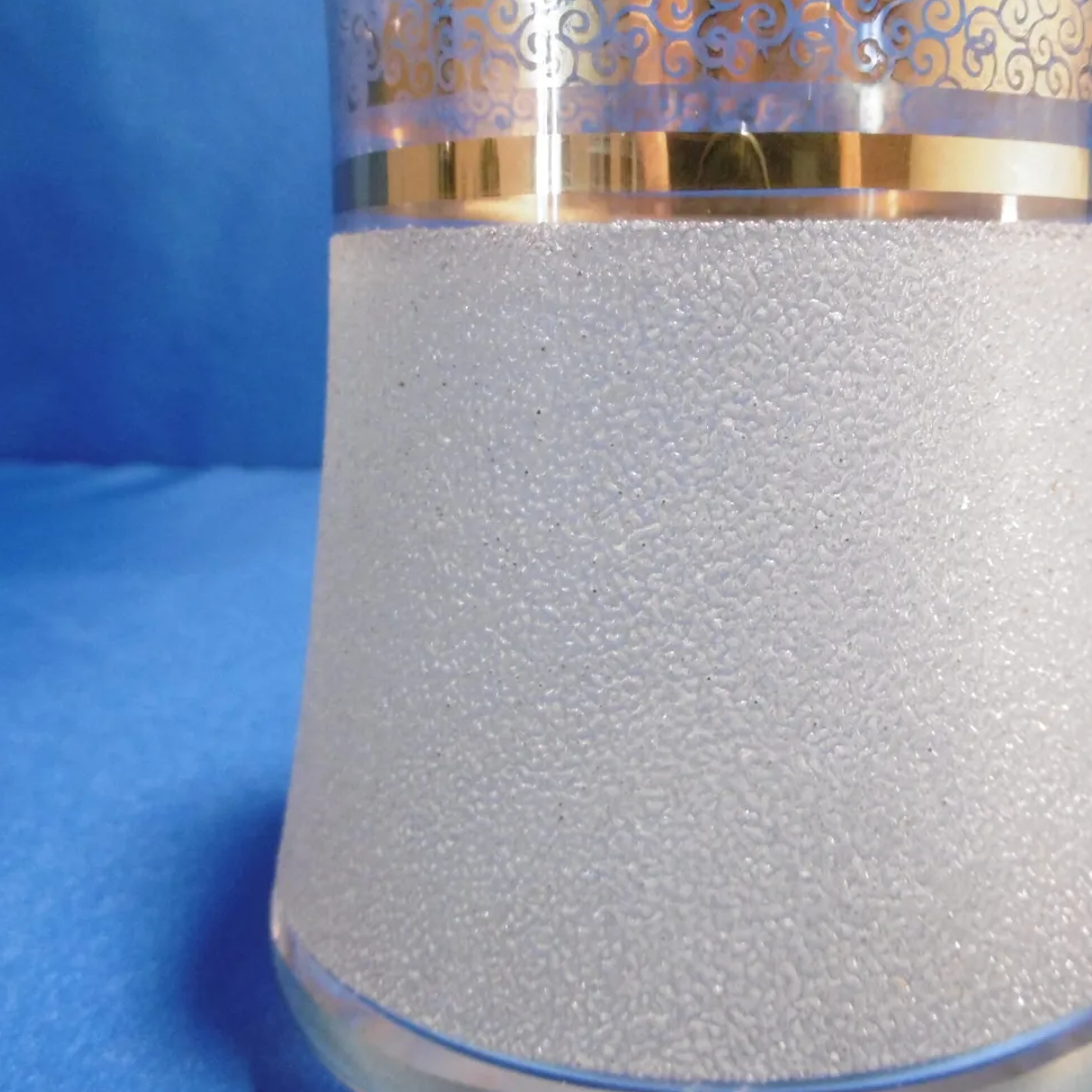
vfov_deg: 47.2
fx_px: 1249
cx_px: 705
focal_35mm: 35
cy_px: 519
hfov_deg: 46.7
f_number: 3.1
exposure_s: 1/20
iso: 400
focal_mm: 4.3
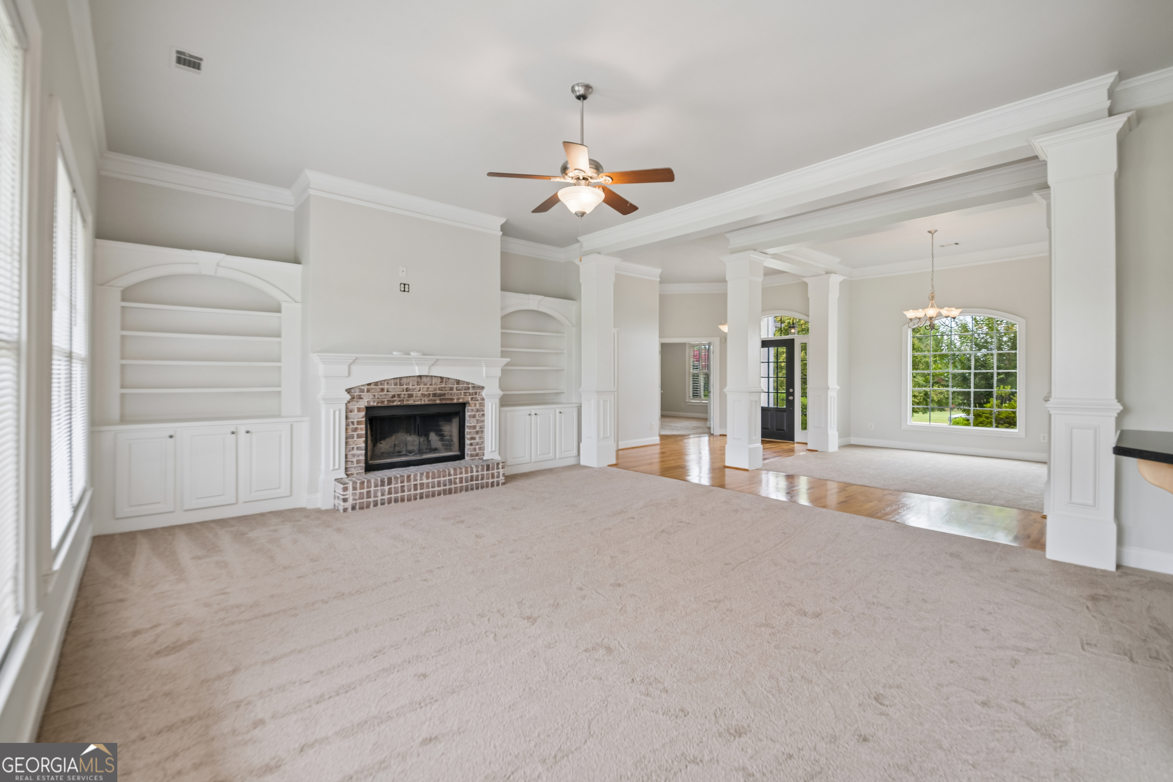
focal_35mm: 15
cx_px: 586
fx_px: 489
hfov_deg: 100.4
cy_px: 391
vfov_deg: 77.3
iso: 64
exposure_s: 1/20
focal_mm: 15
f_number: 8
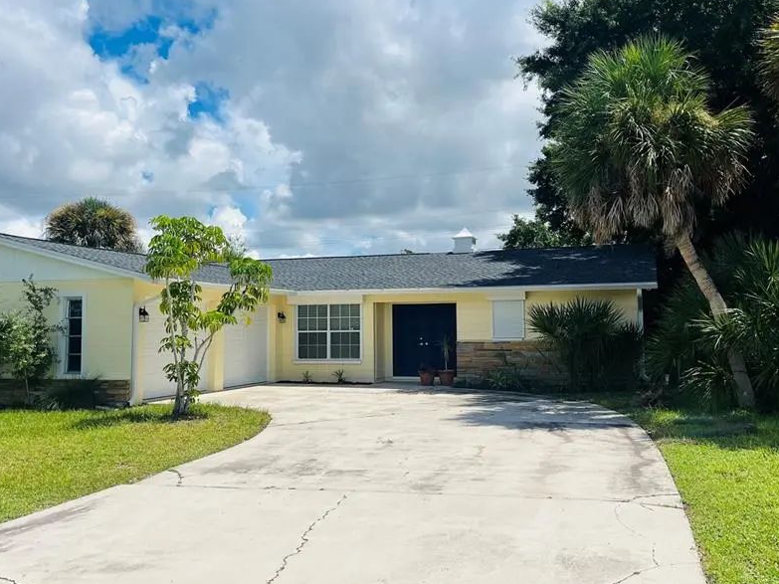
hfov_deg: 54.0
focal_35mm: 34
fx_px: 765
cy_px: 277
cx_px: 393
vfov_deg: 41.8
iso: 50
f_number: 1.6
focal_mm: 5.1
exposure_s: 1/7874
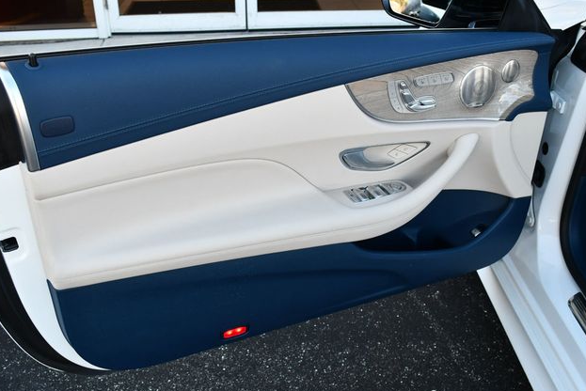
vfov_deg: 36.0
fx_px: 603
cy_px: 199
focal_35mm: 37
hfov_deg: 51.9
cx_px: 288
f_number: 4.5
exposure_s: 1/250
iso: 400
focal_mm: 18
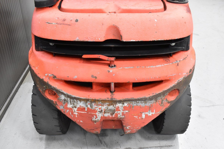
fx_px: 205
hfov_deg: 57.2
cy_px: 74
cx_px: 112
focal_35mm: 33
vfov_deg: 40.0
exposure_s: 1/25
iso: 1600
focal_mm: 22
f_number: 5
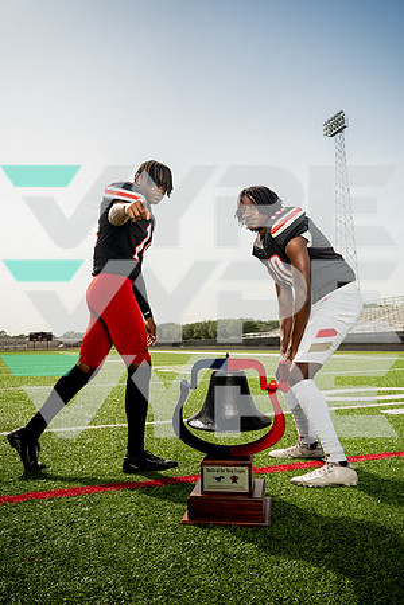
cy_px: 302
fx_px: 505
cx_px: 202
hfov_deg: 43.6
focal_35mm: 30
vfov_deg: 61.9
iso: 100
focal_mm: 30
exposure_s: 1/250
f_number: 7.1
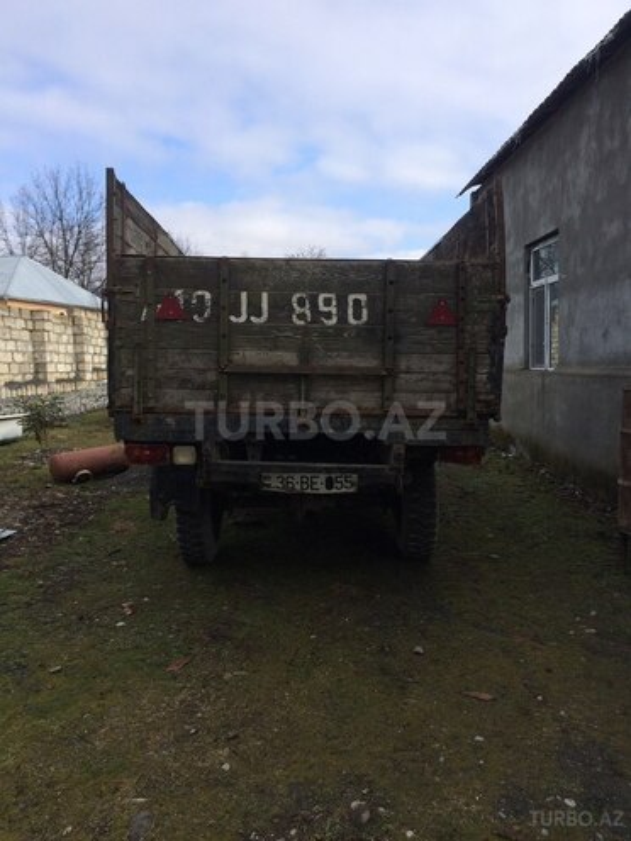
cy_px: 420
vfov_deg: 61.7
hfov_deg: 48.2
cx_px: 316
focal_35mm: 29
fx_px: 705
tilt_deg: -6.5
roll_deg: +0.6
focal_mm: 4.15
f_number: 2.2
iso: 32
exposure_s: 1/1368
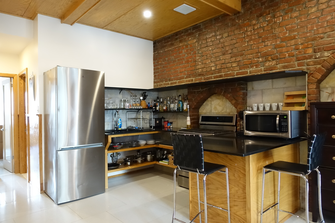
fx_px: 223
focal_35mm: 24
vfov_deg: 53.1
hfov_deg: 73.7
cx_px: 168
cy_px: 112
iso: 2500
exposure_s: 1/250
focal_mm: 8.8
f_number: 1.8
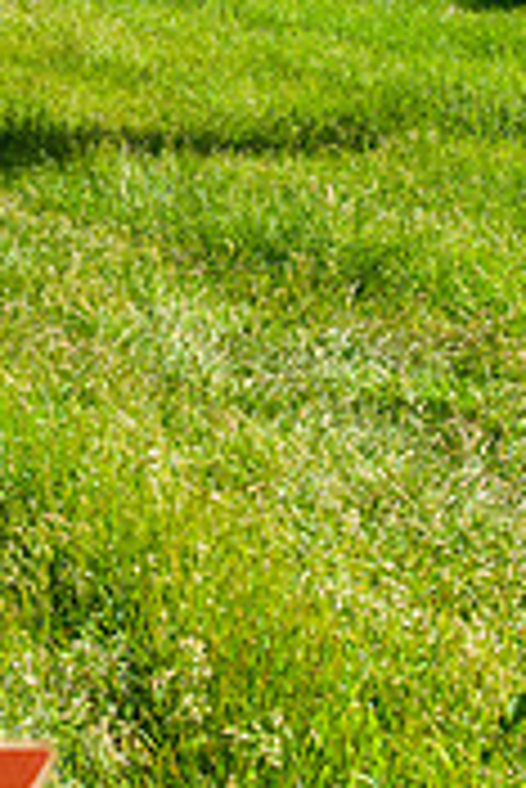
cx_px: -25
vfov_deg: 15.4
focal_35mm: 131
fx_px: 2865
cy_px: 41
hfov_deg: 10.4
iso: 200
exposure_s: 1/400
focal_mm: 34
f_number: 8
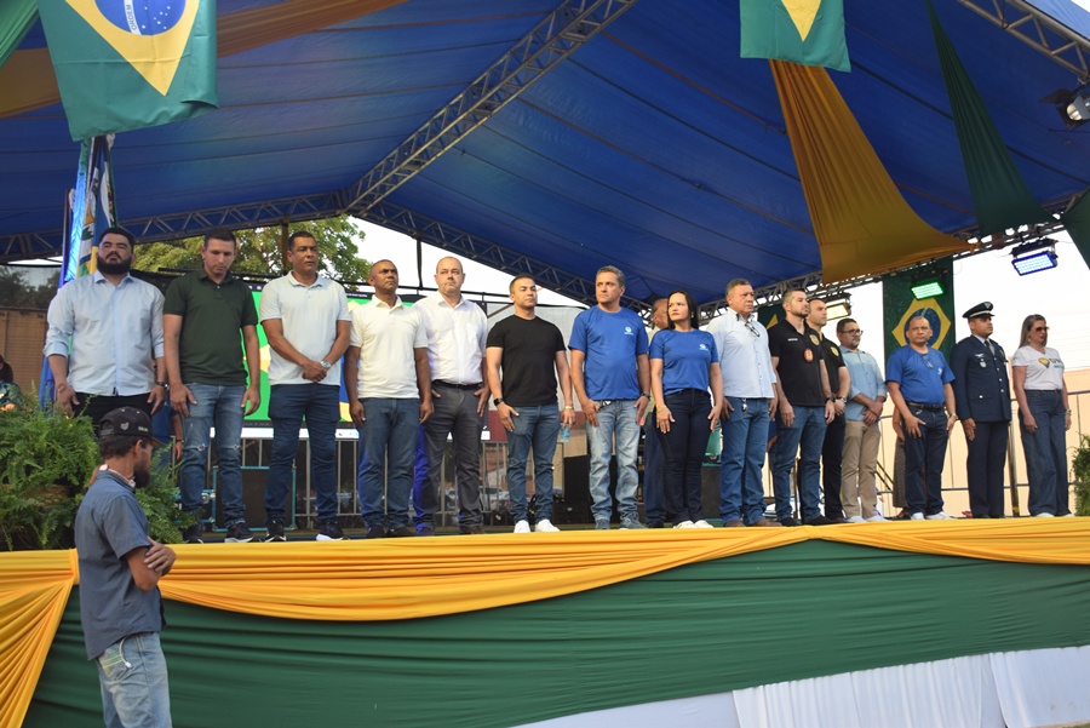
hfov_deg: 53.1
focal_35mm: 36
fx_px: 1090
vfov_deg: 36.9
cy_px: 364
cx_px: 545
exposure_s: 1/100
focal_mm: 24
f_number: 5
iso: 400
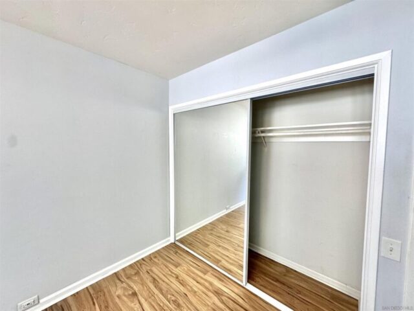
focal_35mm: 14
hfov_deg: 102.1
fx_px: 167
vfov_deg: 85.7
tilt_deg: -3.3
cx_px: 207
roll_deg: -0.6
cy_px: 156
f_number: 2.2
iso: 160
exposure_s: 1/120
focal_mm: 2.22
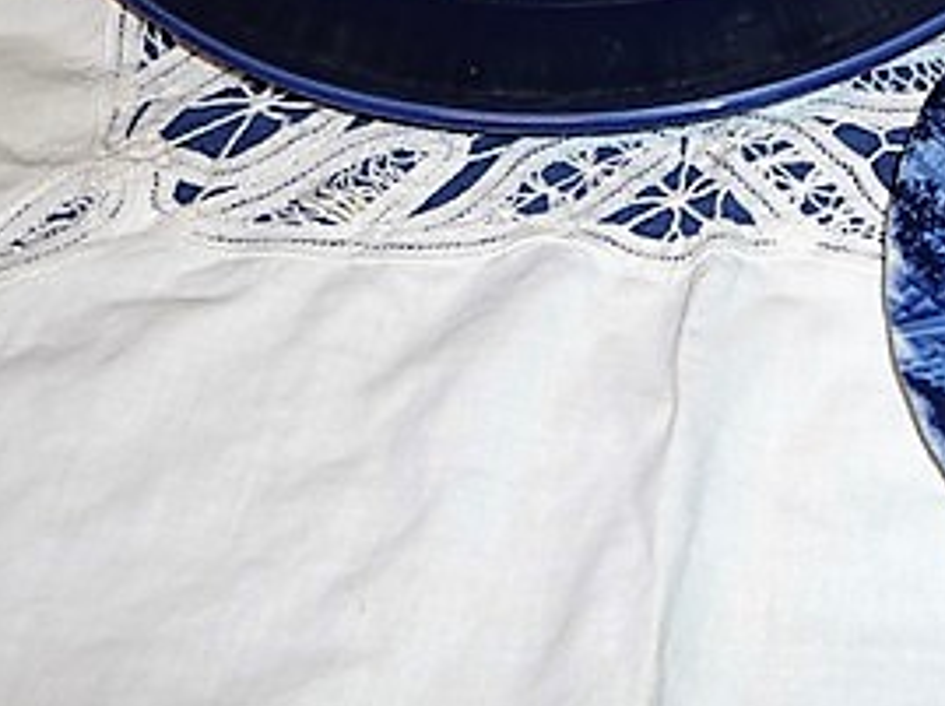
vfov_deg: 17.4
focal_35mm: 81
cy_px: -109
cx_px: 934
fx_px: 2208
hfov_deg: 23.2
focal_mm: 5.6
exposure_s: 1/30
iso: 100
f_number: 3.6
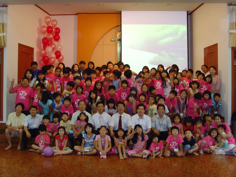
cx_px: 118
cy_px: 88
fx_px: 266
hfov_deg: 47.9
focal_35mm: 39
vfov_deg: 36.8
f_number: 3.5
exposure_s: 1/45
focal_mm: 6.6
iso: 200
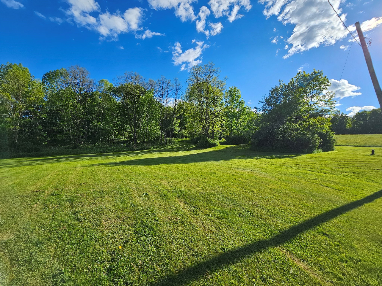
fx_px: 143
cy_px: 143
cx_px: 191
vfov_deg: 89.9
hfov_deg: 106.2
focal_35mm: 13
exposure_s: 1/2628
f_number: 2.2
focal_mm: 2.2
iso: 50
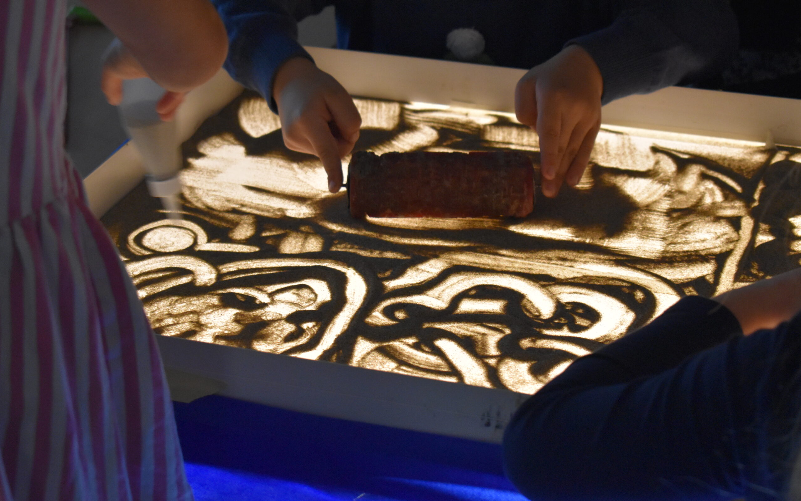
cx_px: 401
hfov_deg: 24.5
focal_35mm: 85
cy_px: 251
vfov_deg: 15.5
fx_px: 1845
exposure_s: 1/60
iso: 3200
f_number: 5.6
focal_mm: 55
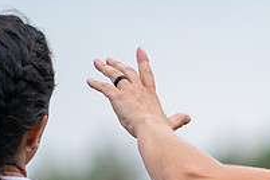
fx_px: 8474
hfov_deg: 1.8
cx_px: 681
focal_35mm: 1130
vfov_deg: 1.2
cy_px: 315
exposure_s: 1/4000
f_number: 2.8
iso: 640
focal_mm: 200
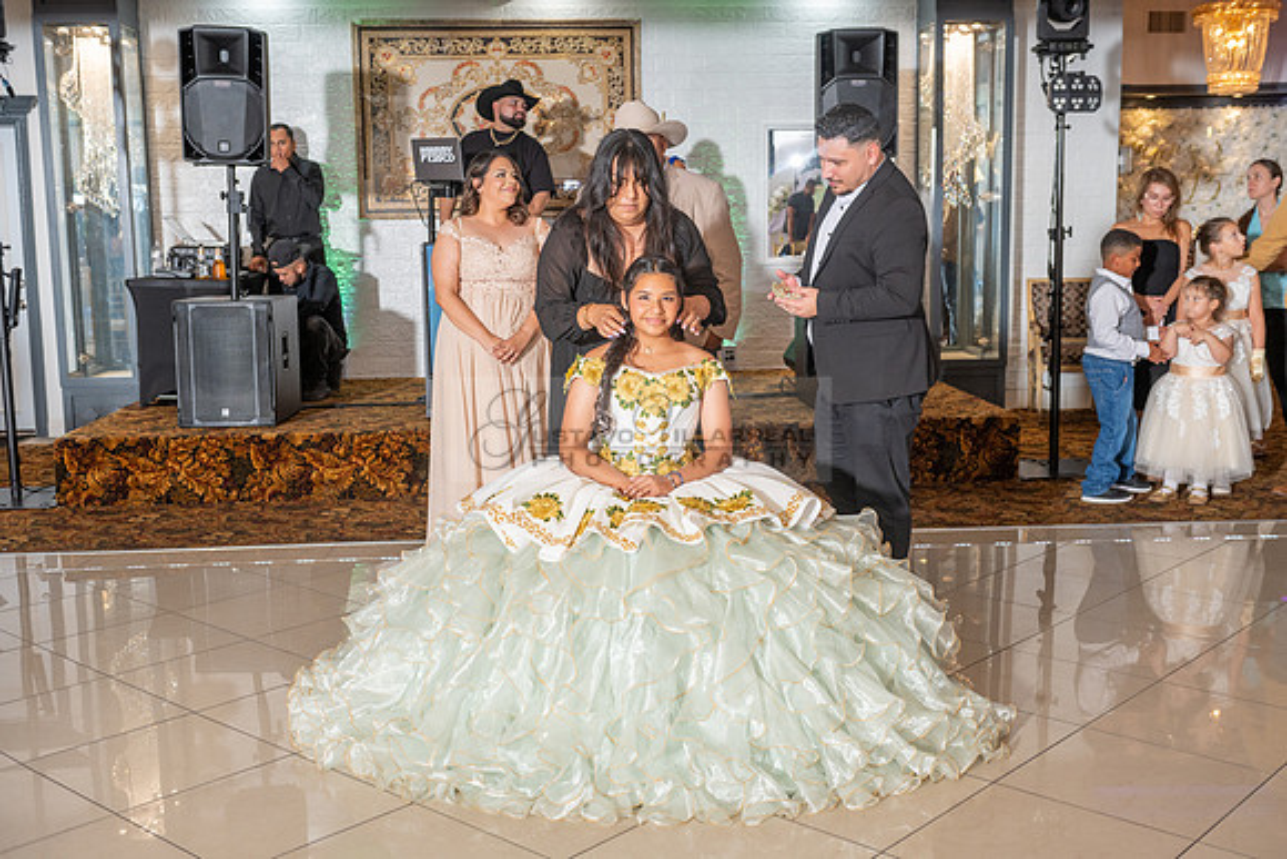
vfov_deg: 35.1
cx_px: 644
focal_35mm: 38
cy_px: 430
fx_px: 1359
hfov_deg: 50.7
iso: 500
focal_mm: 38
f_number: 4.5
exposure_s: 1/200
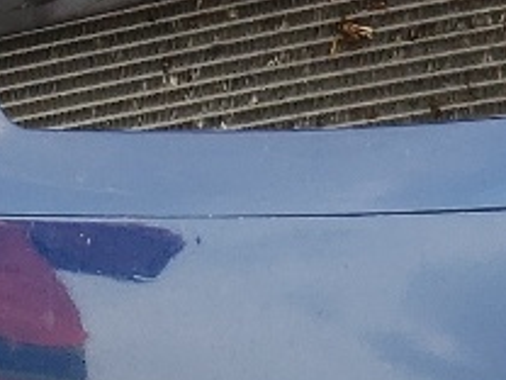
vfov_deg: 7.1
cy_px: -475
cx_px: -22
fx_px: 2924
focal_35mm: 200
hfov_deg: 9.8
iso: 50
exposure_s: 1/588
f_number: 1.5
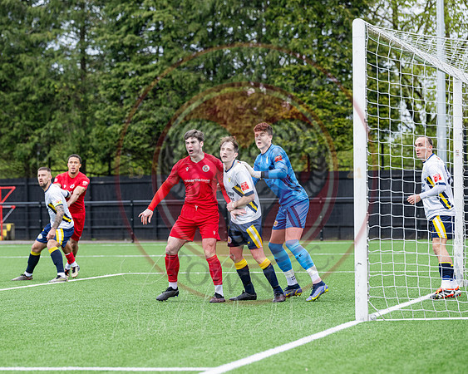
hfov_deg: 12.5
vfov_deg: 10.0
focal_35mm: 154
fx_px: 2132
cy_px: 187
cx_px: 186
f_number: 4
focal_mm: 135
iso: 500
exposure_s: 1/1600
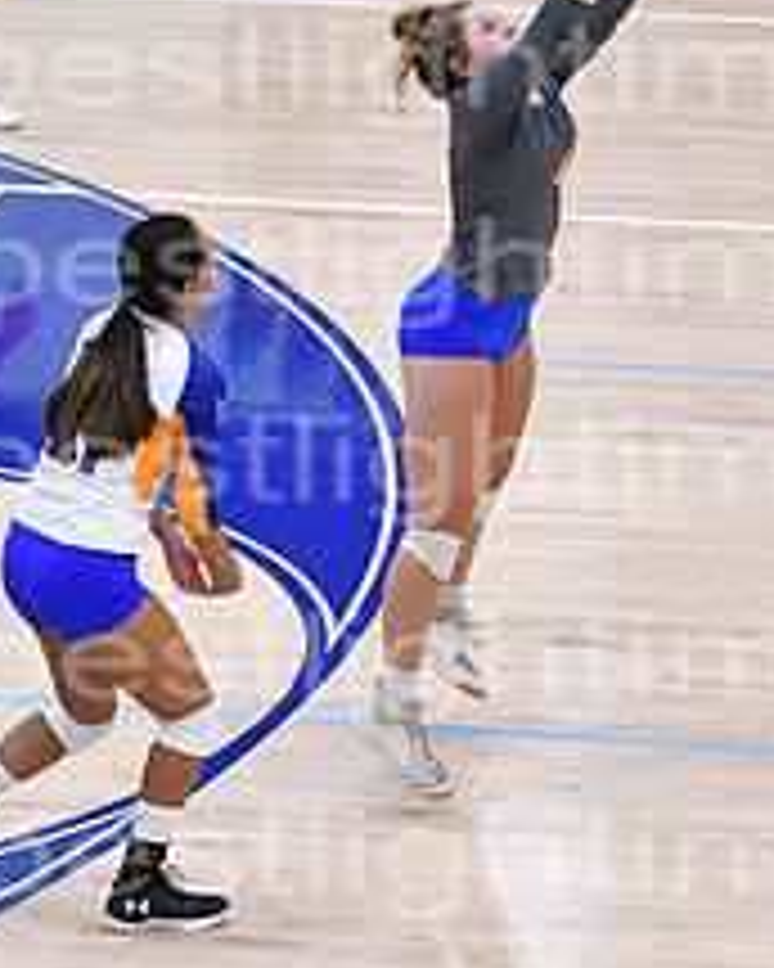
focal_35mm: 266
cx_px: 554
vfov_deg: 7.3
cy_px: 371
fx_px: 7617
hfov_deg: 5.8
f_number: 3.2
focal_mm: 70
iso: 6400
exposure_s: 1/1000
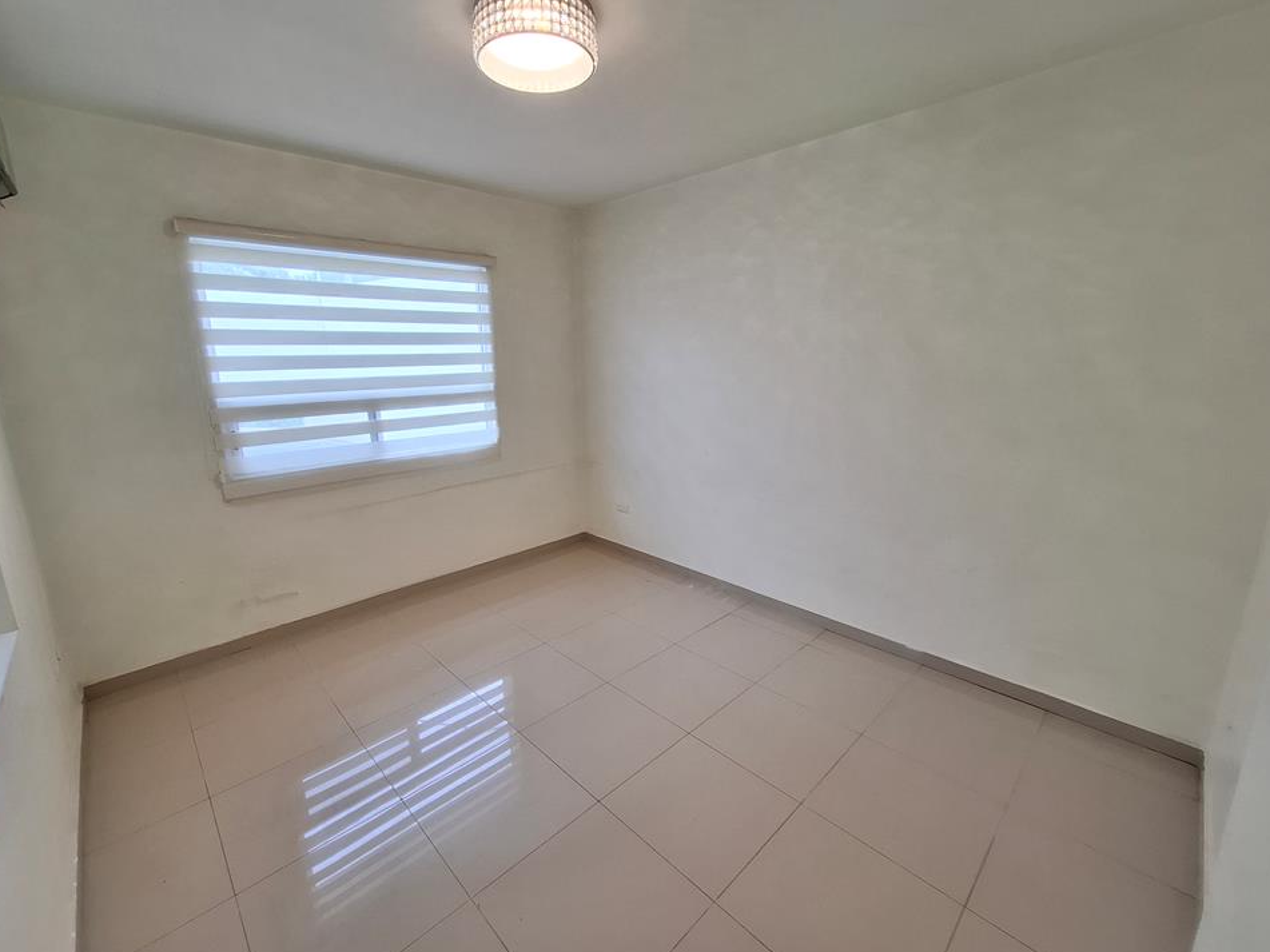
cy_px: 470
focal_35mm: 14
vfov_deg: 85.7
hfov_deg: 102.0
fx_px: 514
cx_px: 604
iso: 64
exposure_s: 1/40
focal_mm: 1.74
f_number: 2.2
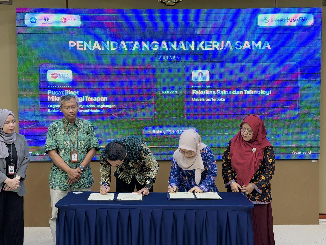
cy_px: 122
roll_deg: +0.0
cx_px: 163
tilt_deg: -2.9
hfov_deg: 39.7
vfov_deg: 30.3
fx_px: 452
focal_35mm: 48
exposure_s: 1/33
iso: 200
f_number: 1.78
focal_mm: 6.76
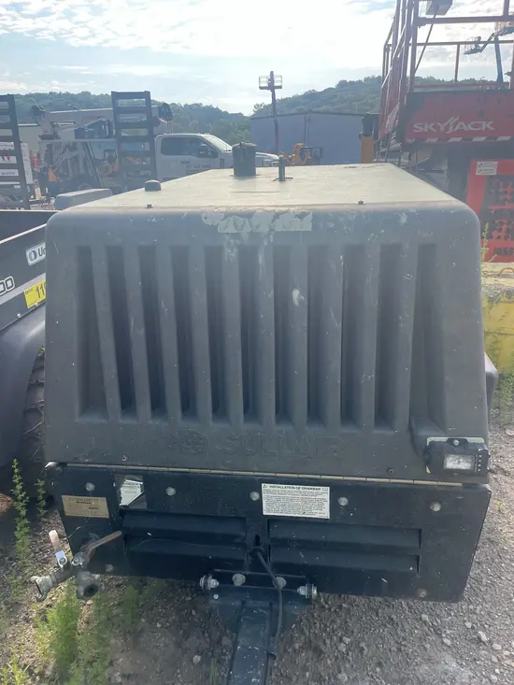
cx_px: 257
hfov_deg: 53.1
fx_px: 515
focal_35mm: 26
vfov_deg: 67.3
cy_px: 342
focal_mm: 5.1
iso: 50
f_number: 1.6
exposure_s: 1/1294
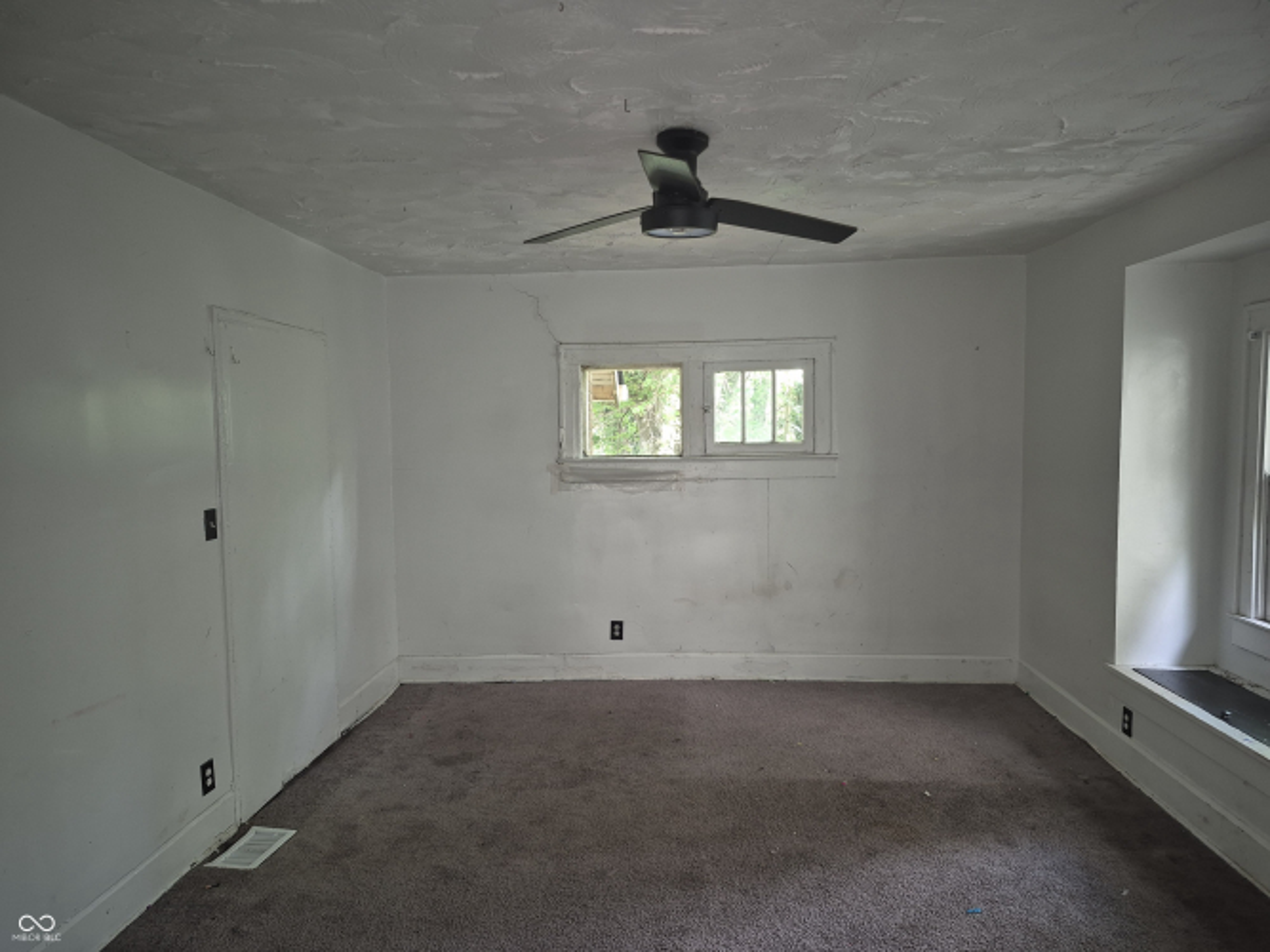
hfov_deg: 73.9
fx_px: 844
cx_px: 635
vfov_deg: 58.9
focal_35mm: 23
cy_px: 476
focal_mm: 5.4
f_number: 1.8
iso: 100
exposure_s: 1/30
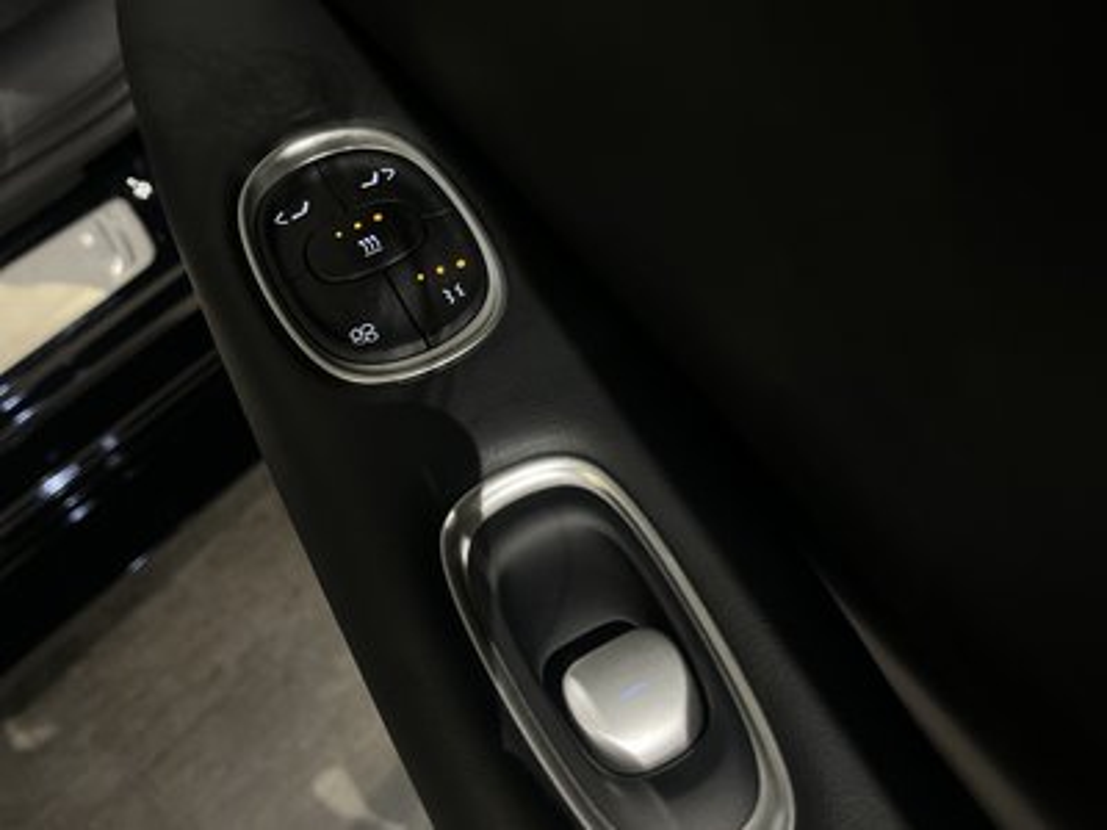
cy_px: 415
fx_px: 831
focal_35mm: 26
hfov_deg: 67.3
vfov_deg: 53.1
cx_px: 554
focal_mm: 5.1
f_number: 1.6
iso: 500
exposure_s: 1/48
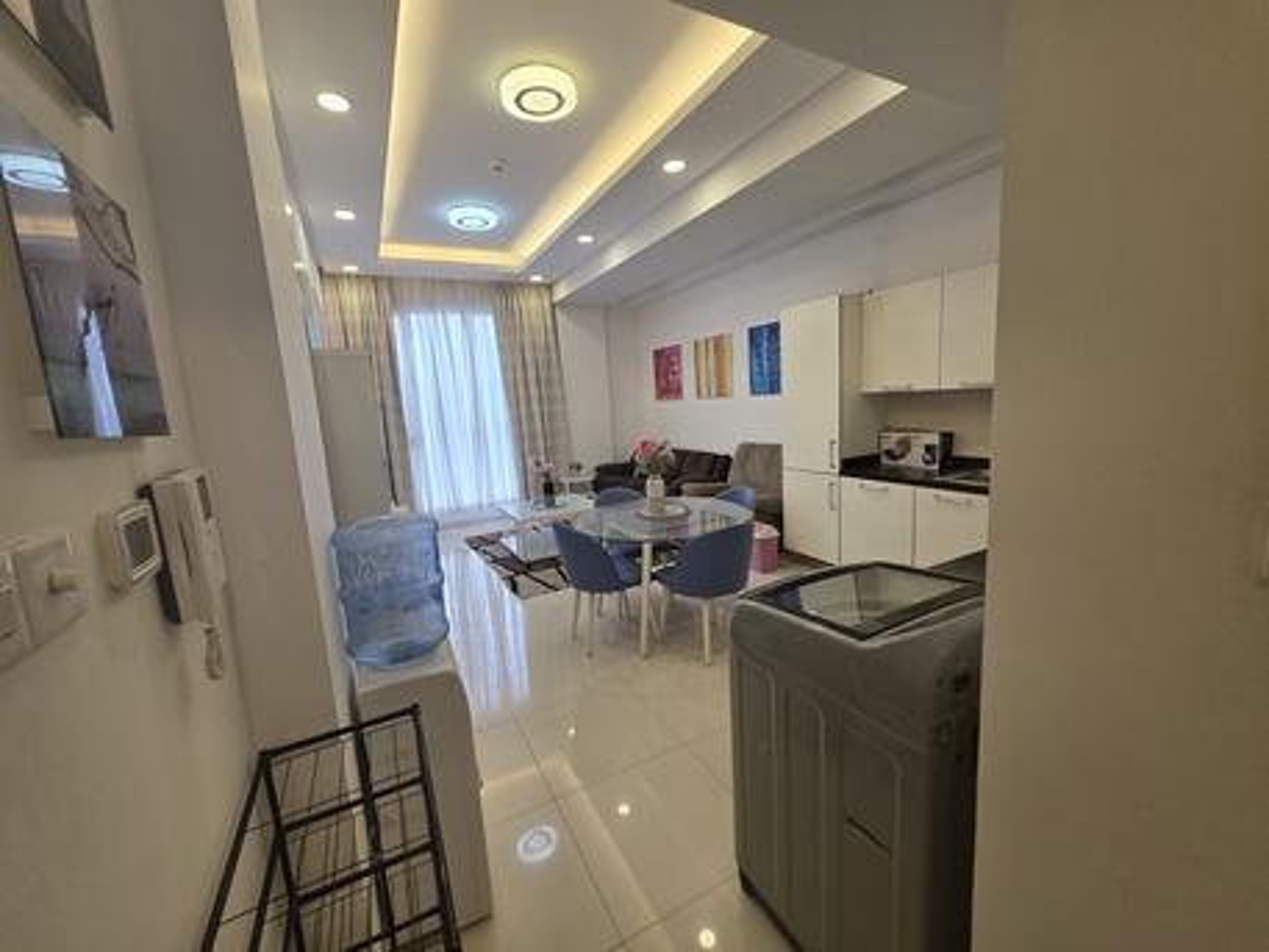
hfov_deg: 106.2
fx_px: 477
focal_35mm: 13
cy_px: 476
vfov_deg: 89.9
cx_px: 634
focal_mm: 2.2
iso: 80
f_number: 1.9
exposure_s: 1/100
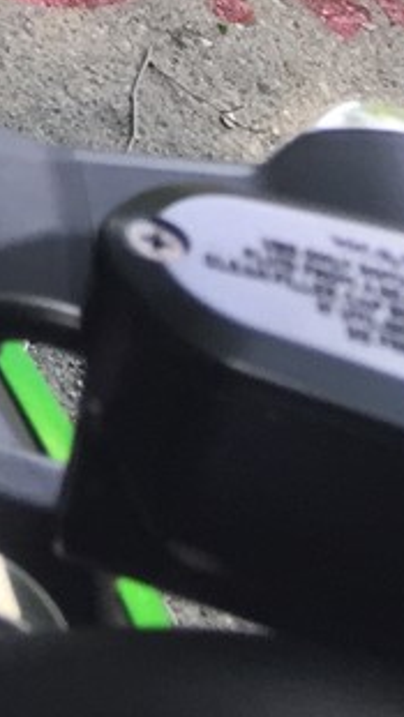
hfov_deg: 8.3
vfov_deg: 13.9
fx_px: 2475
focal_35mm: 130
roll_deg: -1.5
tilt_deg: -20.2
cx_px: -669
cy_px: -722
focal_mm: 4.15
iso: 32
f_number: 2.2
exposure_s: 1/237
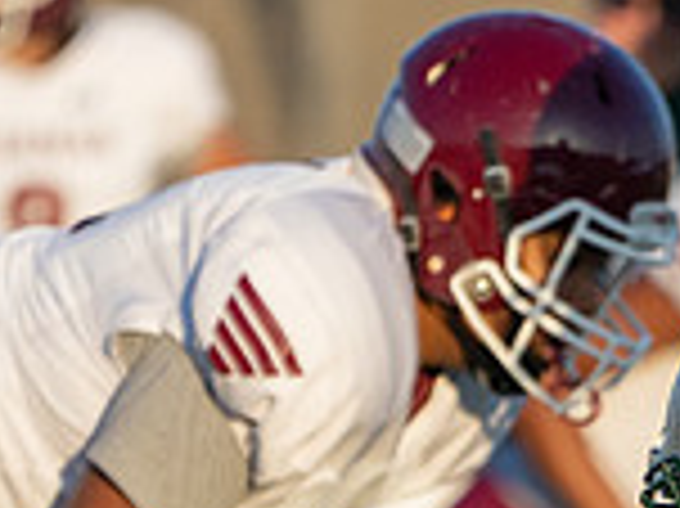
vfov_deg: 0.8
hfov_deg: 1.1
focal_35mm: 1881
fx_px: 36921
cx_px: 898
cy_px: 848
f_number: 5.6
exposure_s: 1/1250
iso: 500
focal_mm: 391
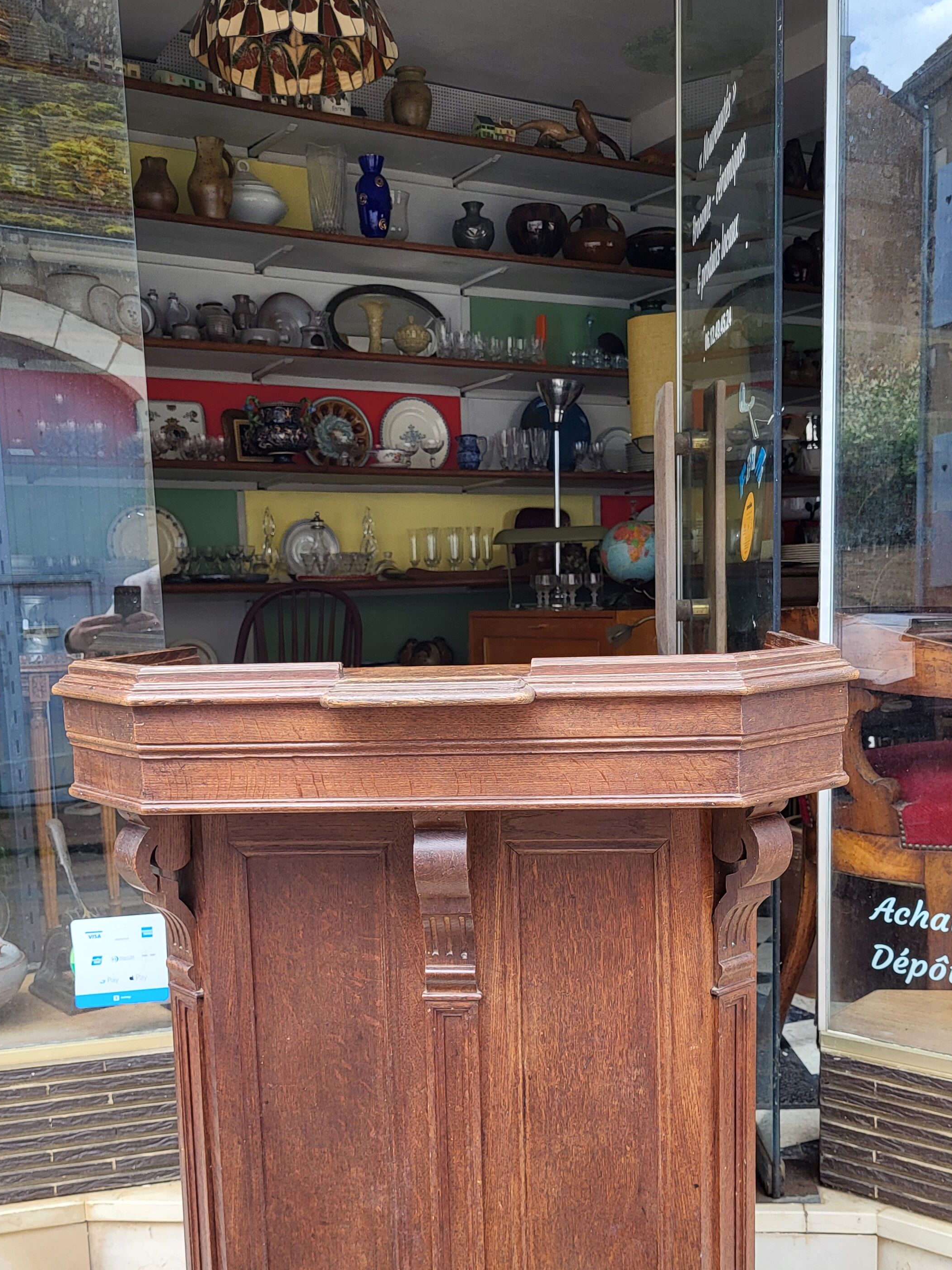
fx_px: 1357
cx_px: 486
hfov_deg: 38.7
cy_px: 787
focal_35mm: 37
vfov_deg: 49.7
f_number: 1.8
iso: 40
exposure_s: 1/277
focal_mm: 5.4
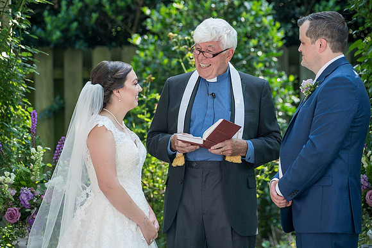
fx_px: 2283
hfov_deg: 9.3
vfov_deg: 6.2
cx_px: 161
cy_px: 113
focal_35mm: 221
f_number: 4.5
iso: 200
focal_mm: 195
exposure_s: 1/200
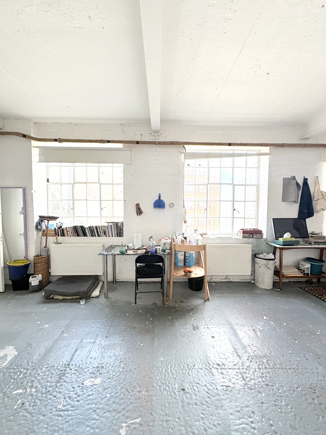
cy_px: 218
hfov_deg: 85.7
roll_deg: -0.3
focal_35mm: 14
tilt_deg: -2.1
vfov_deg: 102.1
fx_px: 176
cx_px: 163
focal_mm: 2.22
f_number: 2.2
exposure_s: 1/99
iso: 200
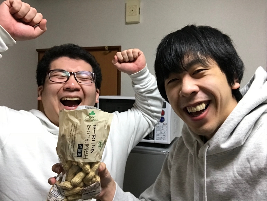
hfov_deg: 56.8
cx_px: 134
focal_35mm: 32
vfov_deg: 44.2
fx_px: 247
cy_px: 100
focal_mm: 2.87
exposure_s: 1/33
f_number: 2.2
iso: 160
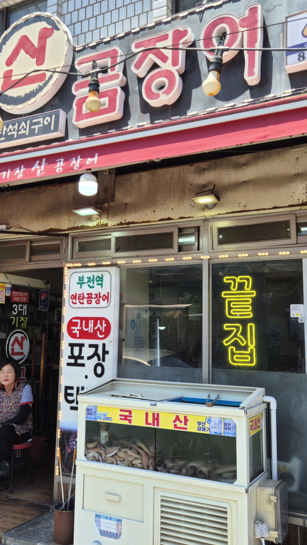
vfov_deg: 56.6
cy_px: 283
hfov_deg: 33.7
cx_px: 139
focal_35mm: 35
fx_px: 507
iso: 25
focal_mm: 5.4
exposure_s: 1/624
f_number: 1.8
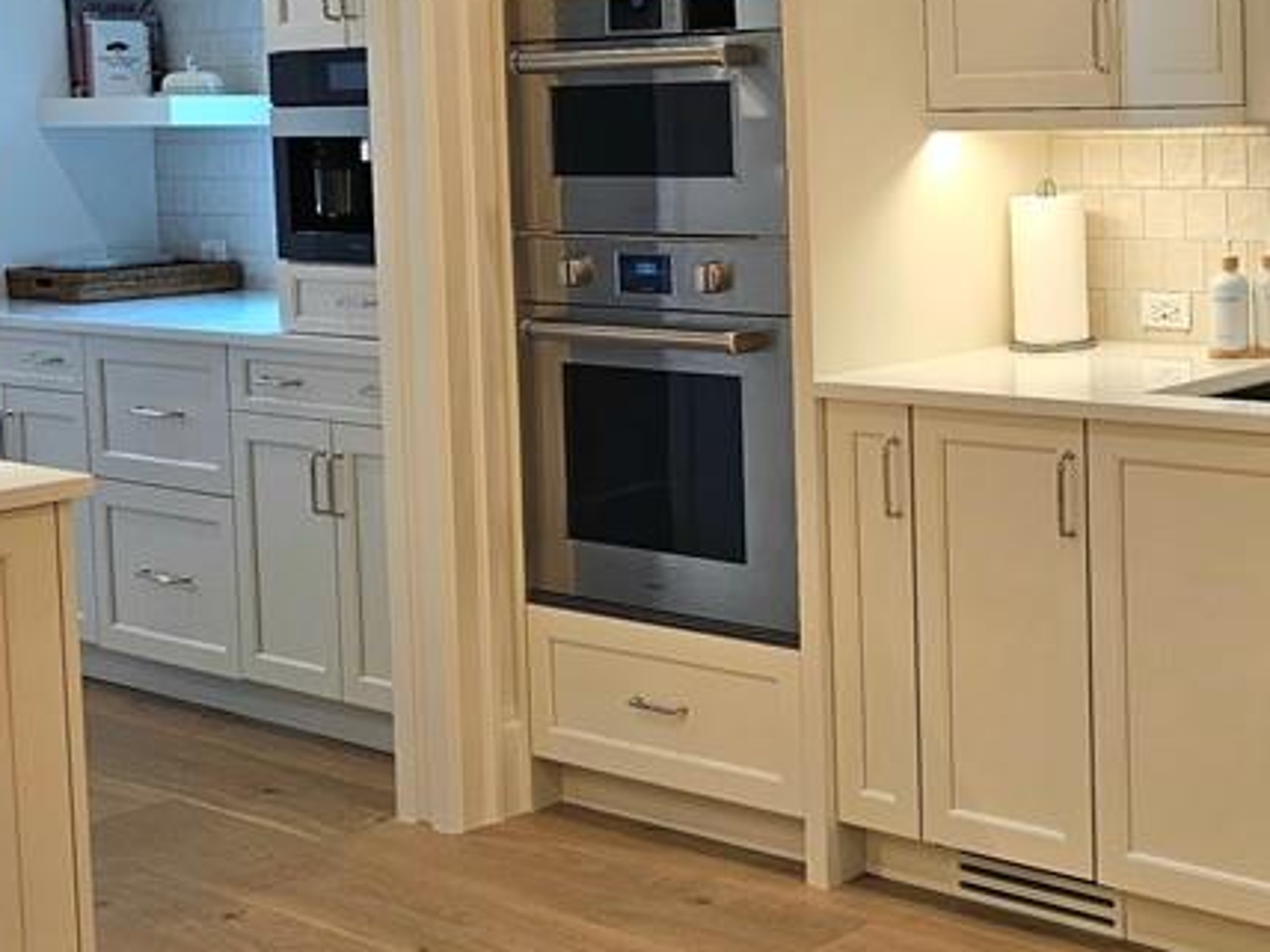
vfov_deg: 26.2
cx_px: 1294
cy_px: 216
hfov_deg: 32.0
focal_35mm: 55
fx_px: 2018
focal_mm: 6.3
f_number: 1.7
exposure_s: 1/120
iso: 100
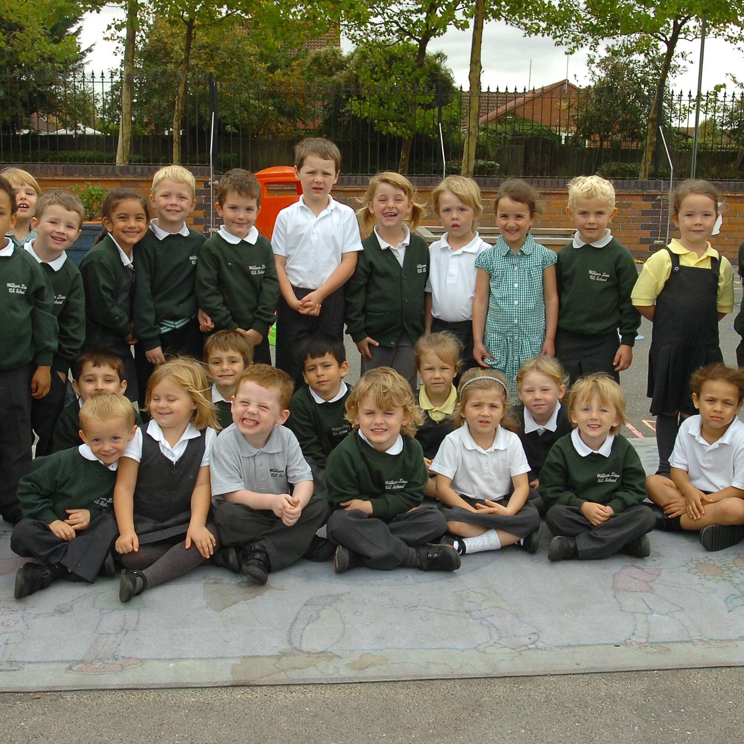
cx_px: 362
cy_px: 372
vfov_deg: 42.8
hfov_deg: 42.8
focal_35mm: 39
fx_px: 948
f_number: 6.7
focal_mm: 20
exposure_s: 1/180
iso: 400
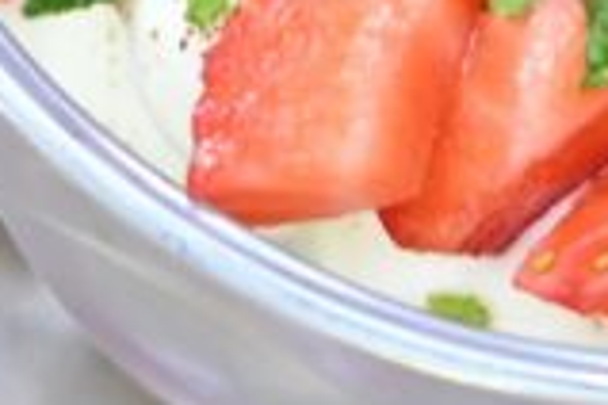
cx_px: 830
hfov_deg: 3.0
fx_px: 11416
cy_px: -445
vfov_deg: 2.0
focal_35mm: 676
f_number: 3.3
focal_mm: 105
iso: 900
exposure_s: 1/125
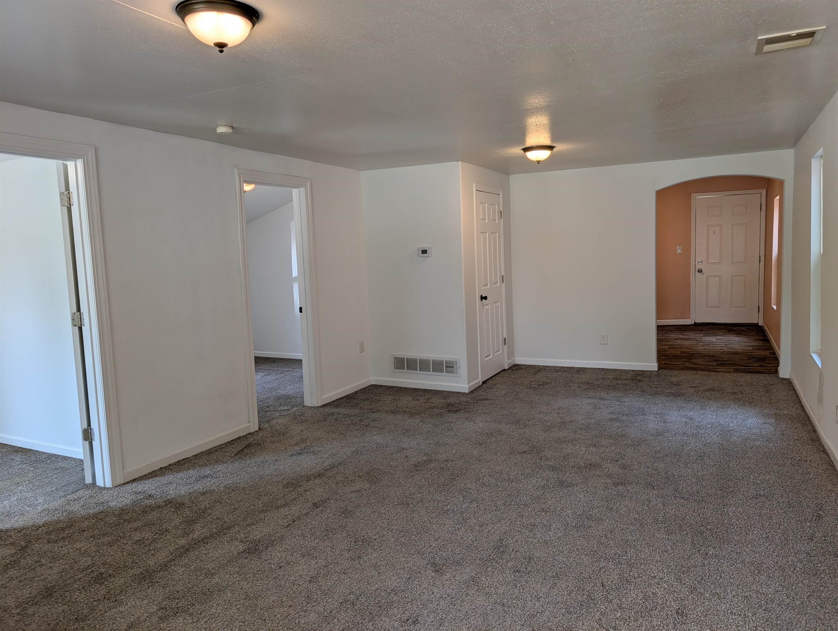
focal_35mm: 24
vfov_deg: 56.9
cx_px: 419
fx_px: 582
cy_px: 316
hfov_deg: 71.5
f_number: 1.68
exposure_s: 1/200
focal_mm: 6.9
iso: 23
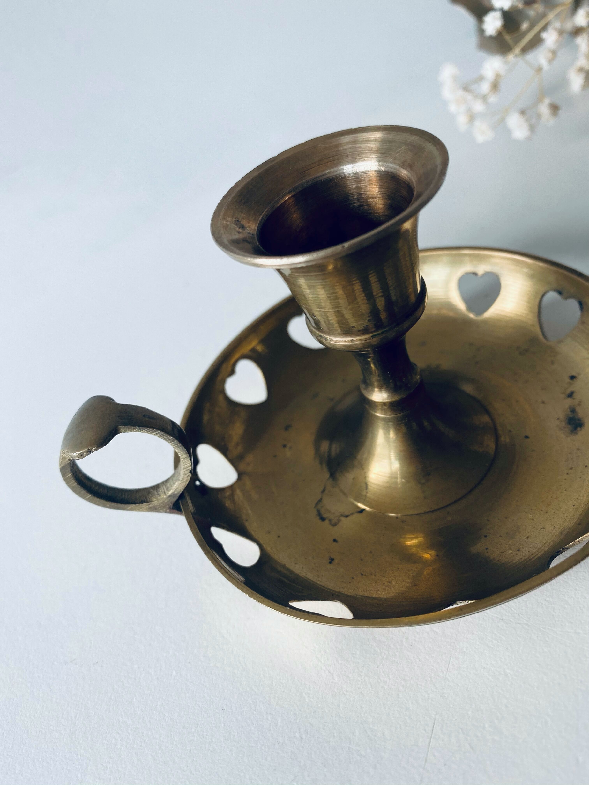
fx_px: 590
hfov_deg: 53.1
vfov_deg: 67.3
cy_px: 392
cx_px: 294
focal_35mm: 26
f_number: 1.8
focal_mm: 4.25
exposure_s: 1/121
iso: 50
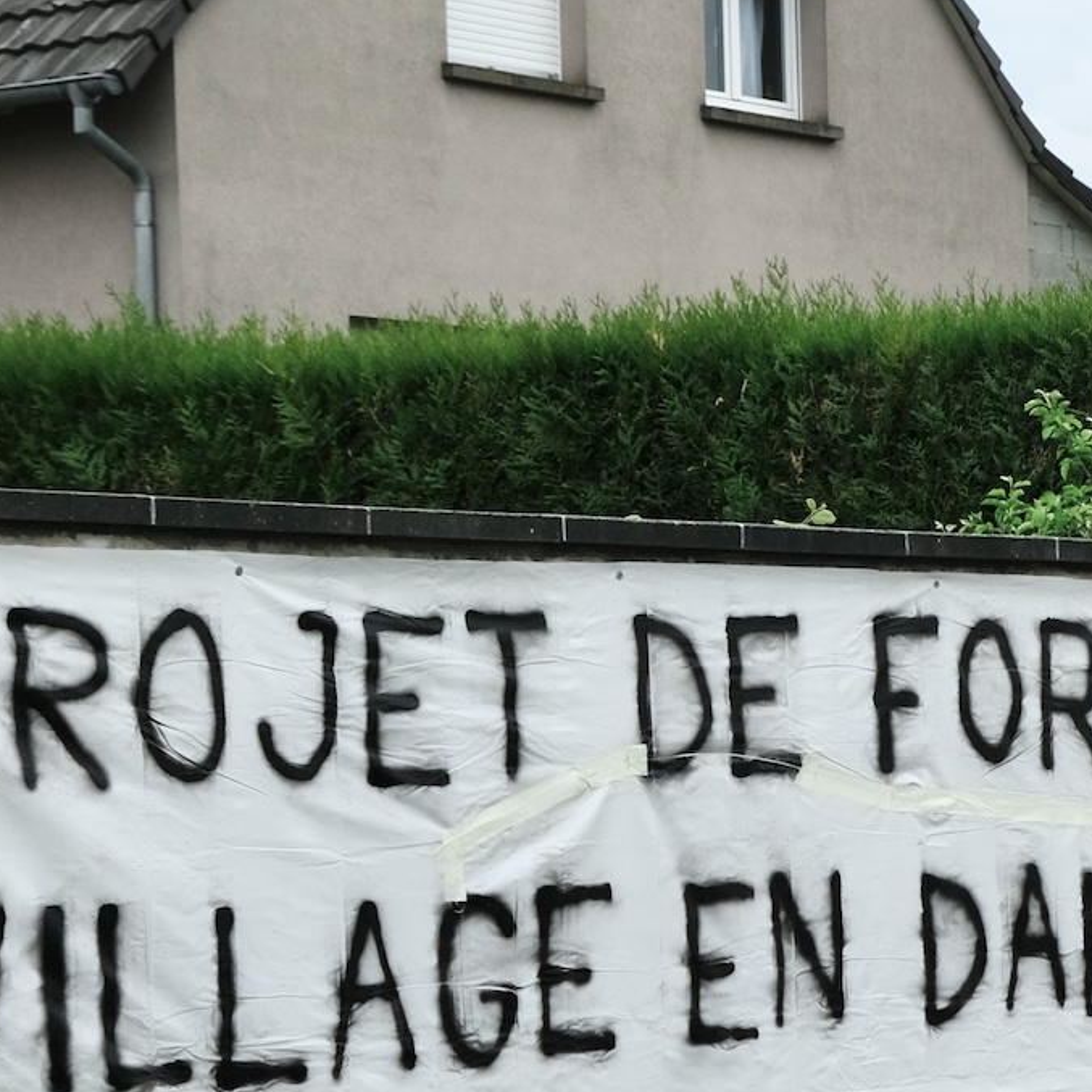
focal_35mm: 108
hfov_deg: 15.9
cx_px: 1021
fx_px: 3855
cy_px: 944
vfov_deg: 16.0
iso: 200
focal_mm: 27.7
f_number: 4.5
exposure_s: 1/1100
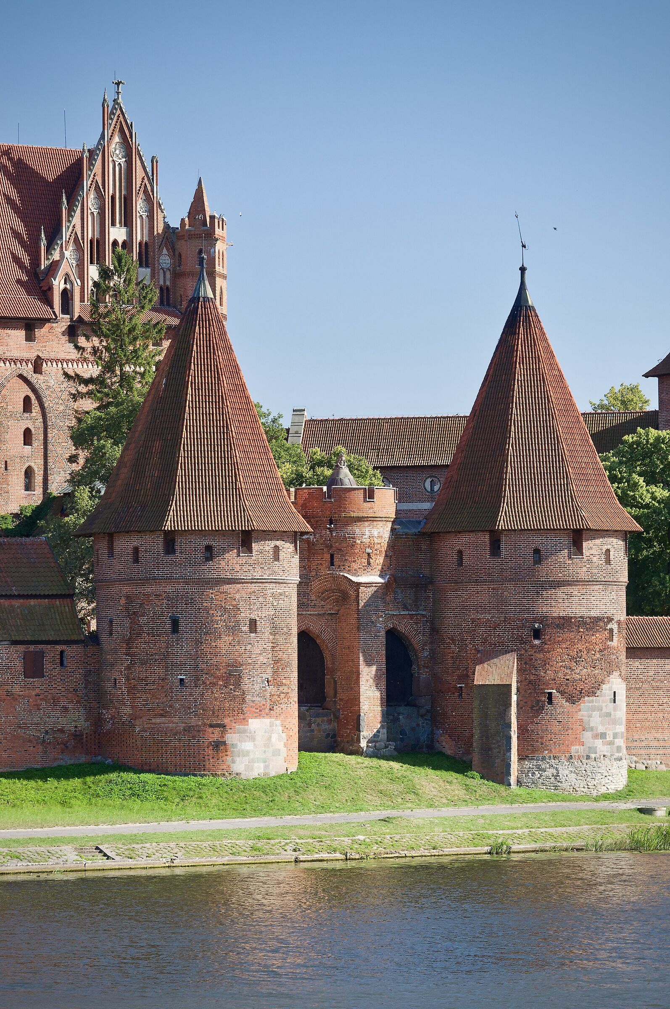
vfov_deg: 13.7
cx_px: 335
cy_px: 504
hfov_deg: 9.1
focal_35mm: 150
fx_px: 4198
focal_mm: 100
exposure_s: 1/250
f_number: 5.6
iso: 400
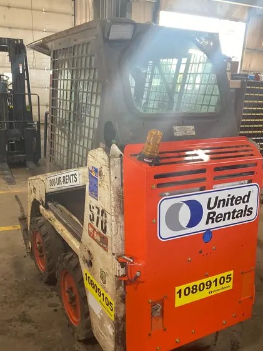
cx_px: 131
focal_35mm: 34
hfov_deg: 41.8
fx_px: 344
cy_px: 205
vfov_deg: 53.7
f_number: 1.8
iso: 125
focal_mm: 4.25
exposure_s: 1/60
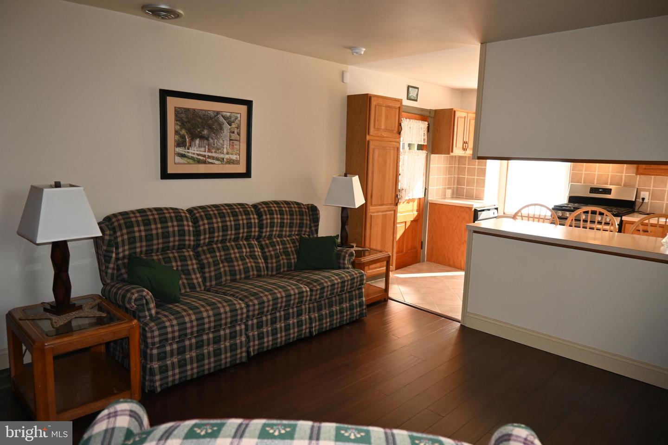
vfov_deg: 53.1
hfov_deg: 73.7
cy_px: 222
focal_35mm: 24
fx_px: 445
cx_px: 334
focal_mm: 16
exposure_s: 1/60
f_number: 3.5
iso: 560
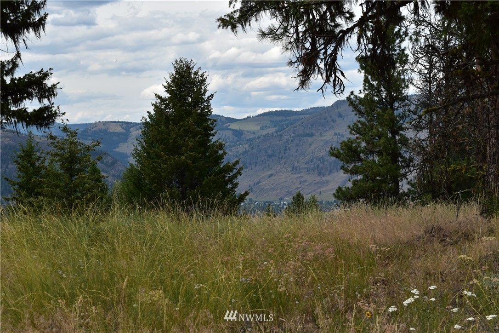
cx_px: 250
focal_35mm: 82
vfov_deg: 16.6
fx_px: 1143
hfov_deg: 24.6
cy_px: 166
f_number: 11
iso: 400
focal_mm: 55
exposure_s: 1/500
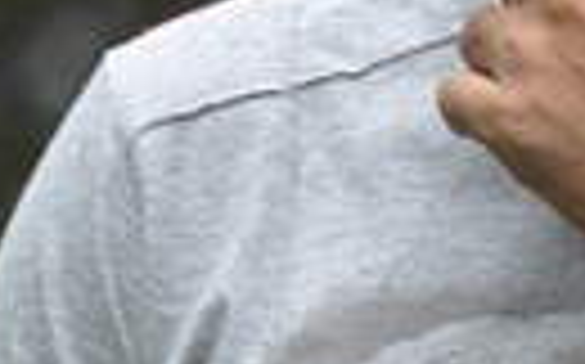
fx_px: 9510
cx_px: 590
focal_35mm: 597
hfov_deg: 3.5
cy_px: 382
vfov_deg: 2.2
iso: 250
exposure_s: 1/125
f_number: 5.6
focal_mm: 66
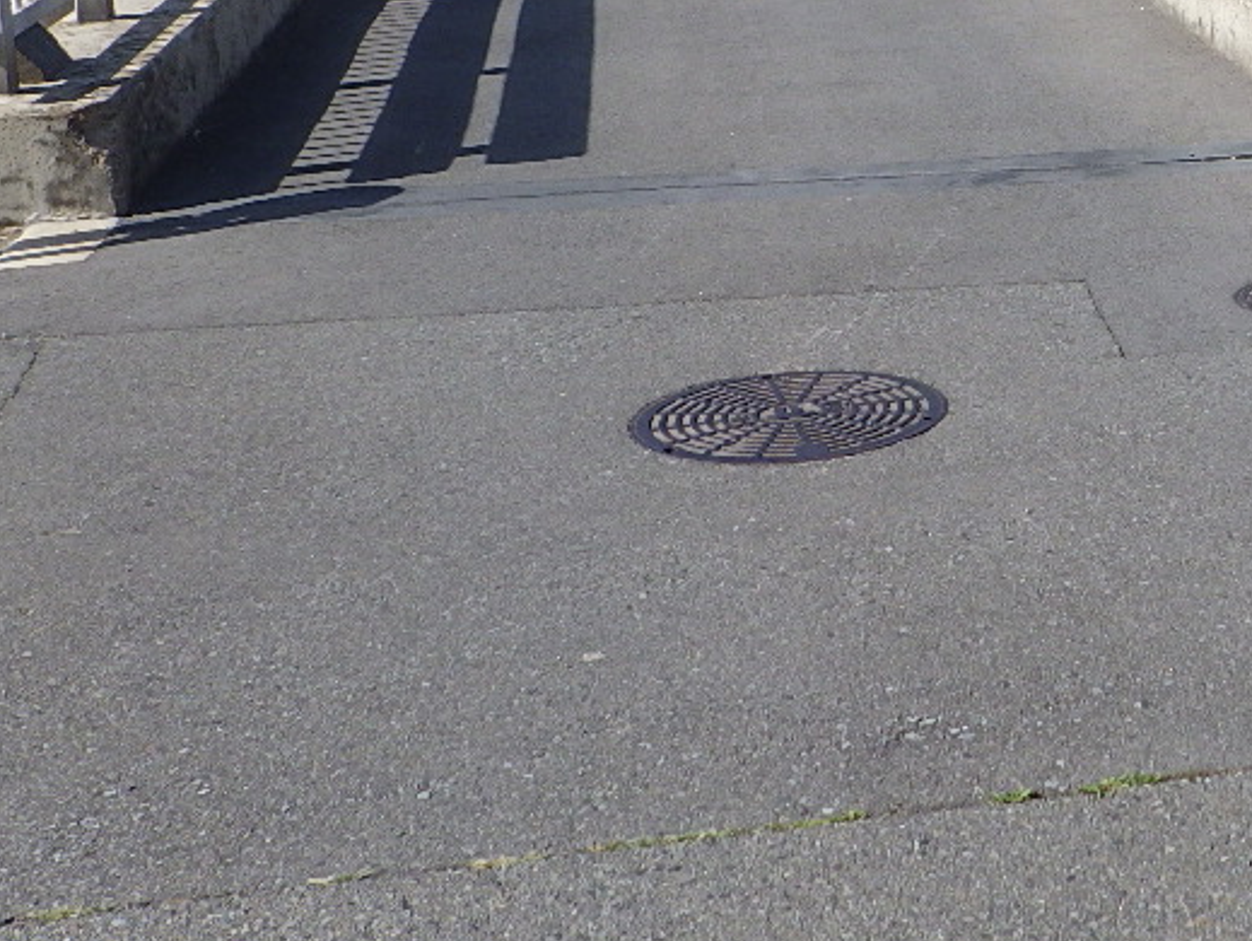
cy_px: 68
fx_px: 2497
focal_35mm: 69
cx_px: 1148
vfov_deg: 20.8
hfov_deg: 27.1
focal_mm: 5
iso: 125
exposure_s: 1/800
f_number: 4.2
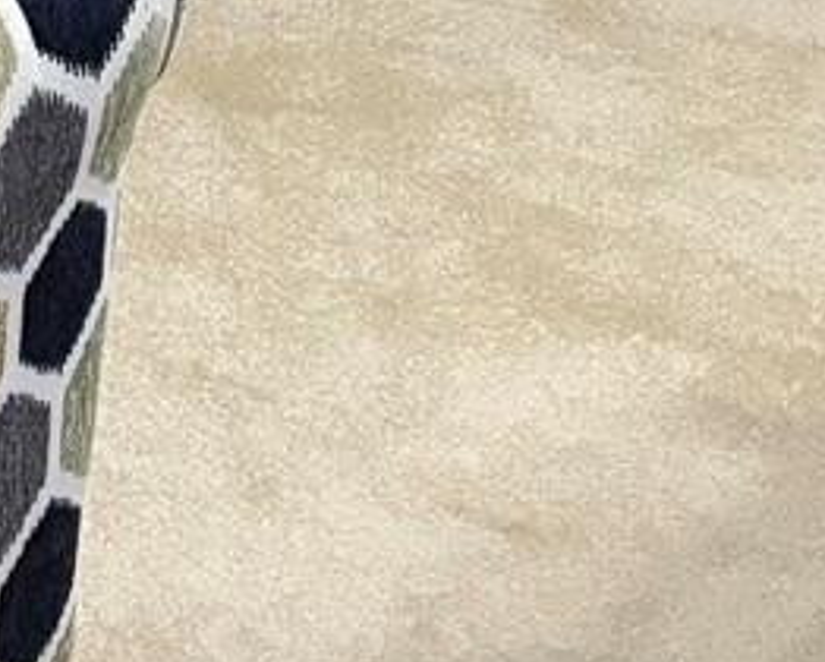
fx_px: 3787
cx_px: -1178
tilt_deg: -11.5
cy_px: -987
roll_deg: -0.5
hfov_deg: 10.6
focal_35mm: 155
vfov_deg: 8.9
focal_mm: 5.96
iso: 500
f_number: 1.6
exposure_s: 1/60
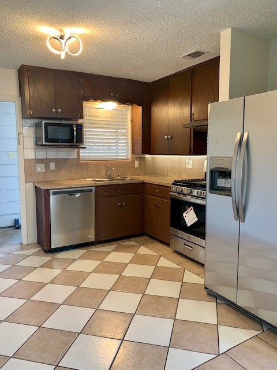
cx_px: 138
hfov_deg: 53.1
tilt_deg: -6.4
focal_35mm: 26
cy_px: 185
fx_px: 277
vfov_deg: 67.3
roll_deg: +1.0
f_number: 1.8
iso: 160
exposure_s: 1/60
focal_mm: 4.25
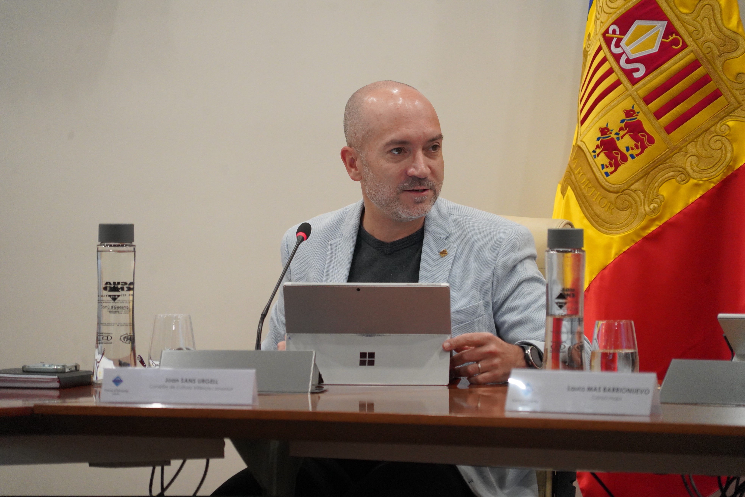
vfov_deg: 5.7
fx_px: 4966
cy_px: 248
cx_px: 372
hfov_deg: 8.6
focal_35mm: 240
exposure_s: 1/250
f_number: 6.3
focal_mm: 240
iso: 6400
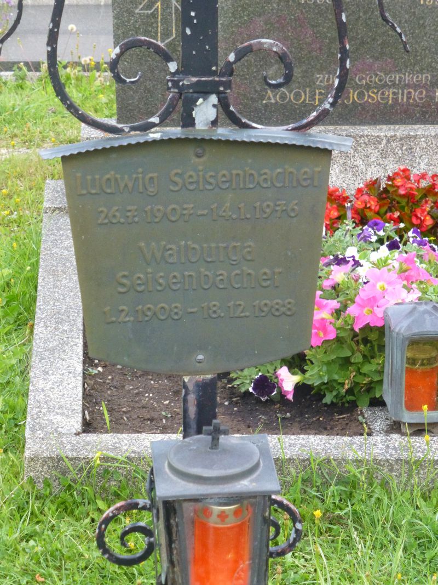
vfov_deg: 18.0
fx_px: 1839
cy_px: 292
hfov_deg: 13.6
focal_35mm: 109
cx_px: 219
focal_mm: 19.4
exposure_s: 1/160
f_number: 5.3
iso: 500
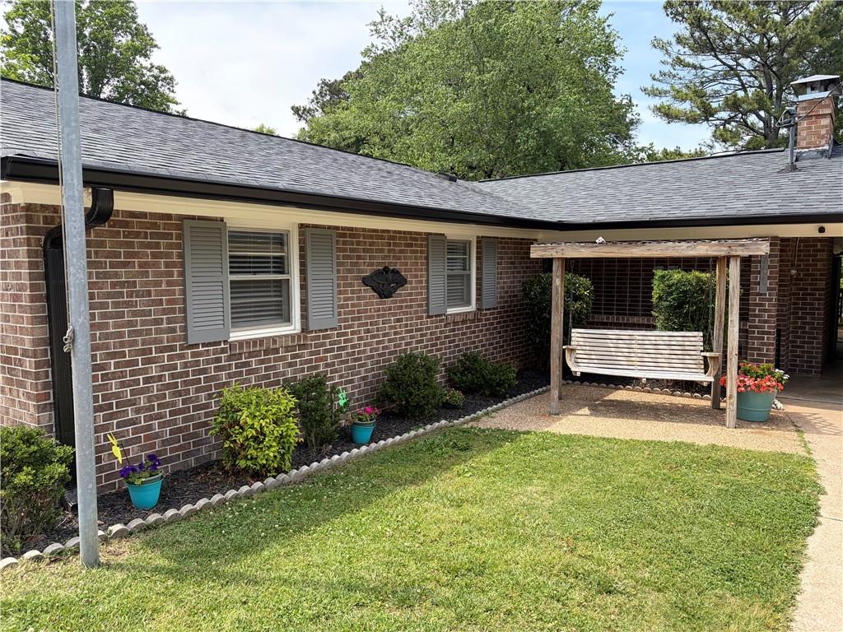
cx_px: 422
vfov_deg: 53.1
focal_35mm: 26
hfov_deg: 67.3
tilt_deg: -4.4
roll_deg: +0.7
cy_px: 316
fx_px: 633
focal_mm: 5.96
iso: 64
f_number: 1.6
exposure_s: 1/1239
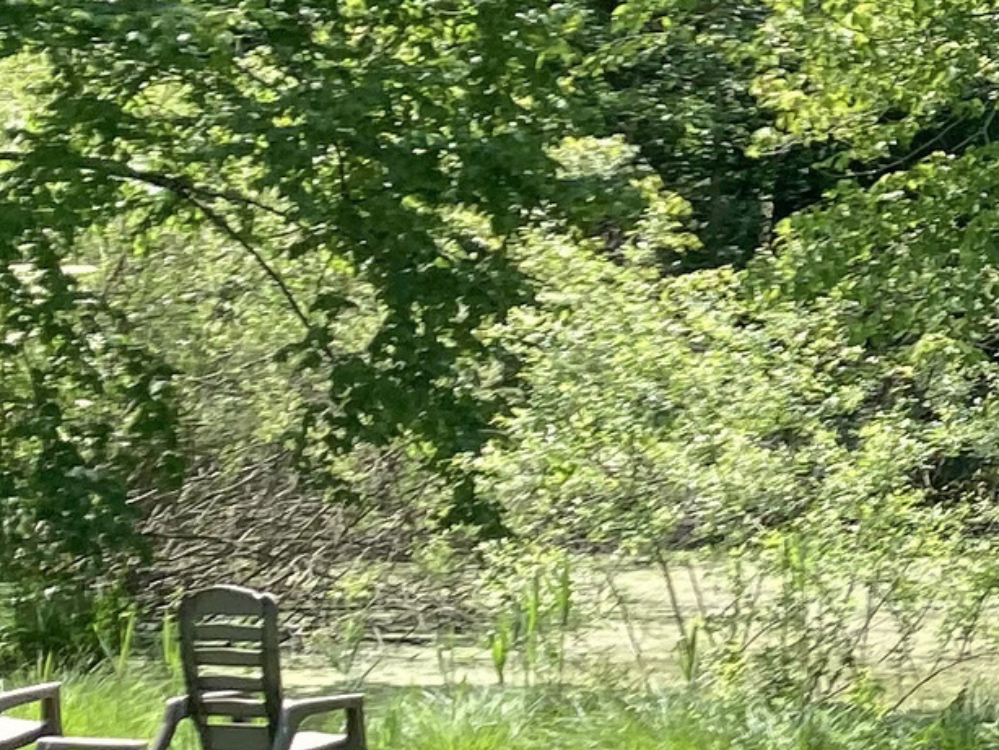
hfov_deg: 12.3
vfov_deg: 10.6
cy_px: 106
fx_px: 4042
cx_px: 2078
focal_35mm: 140
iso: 20
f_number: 1.8
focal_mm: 3.99
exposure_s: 1/540
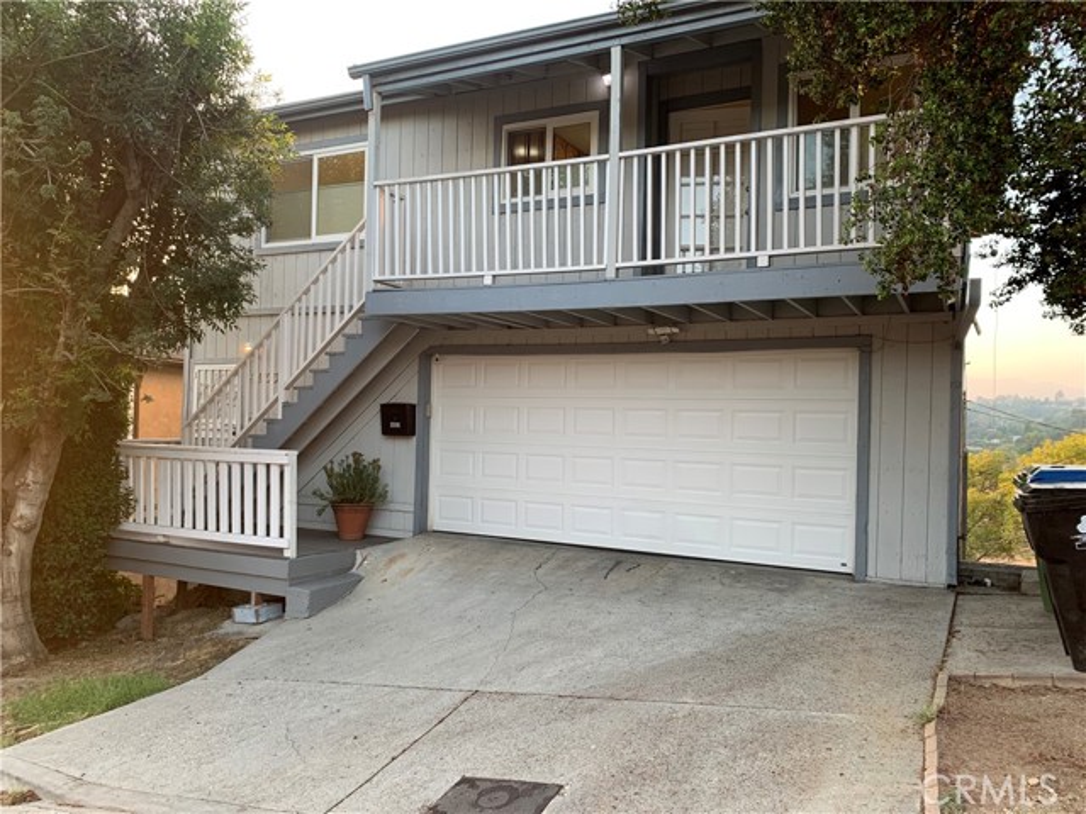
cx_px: 543
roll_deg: -1.6
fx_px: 816
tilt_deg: +2.5
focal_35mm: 26
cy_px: 407
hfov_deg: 67.3
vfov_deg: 53.1
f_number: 1.8
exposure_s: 1/121
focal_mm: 4.25
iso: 80
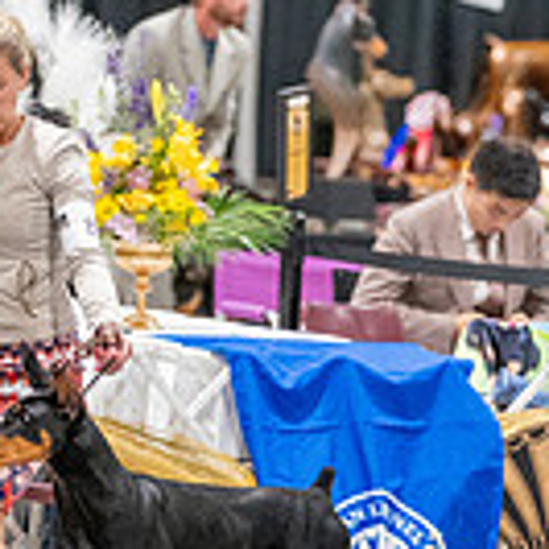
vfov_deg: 4.2
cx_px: 165
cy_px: 227
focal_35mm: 422
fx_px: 7572
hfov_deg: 4.2
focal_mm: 147
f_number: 2.8
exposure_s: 1/500
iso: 12800
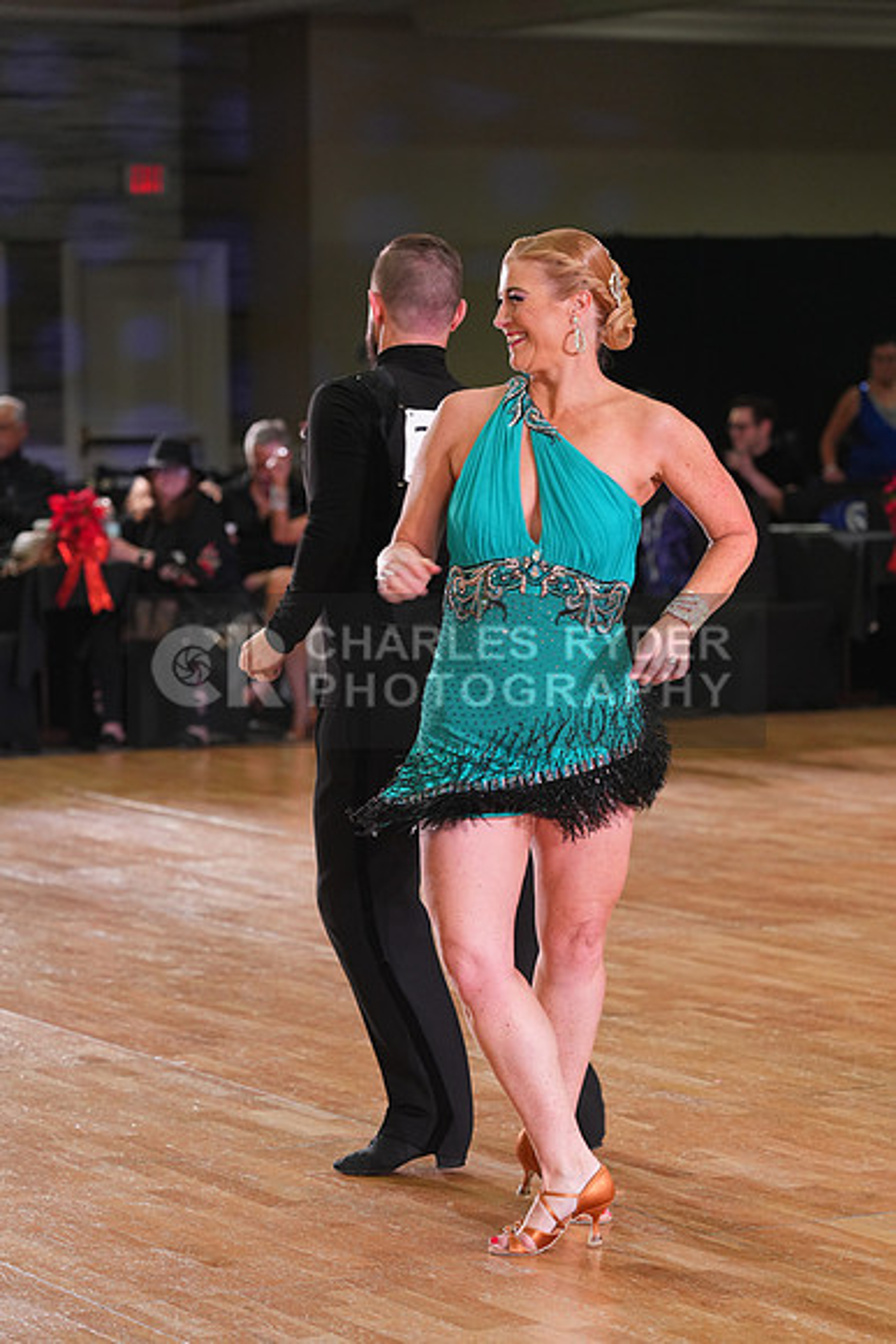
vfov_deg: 17.8
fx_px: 4290
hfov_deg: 11.9
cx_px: 448
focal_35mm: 115
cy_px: 672
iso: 1600
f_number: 4
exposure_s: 1/200
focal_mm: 115
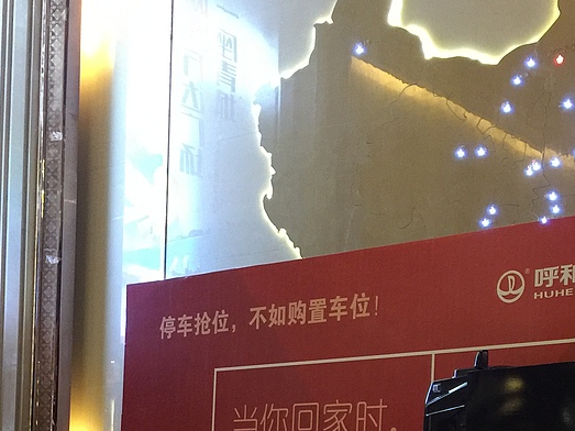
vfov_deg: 19.5
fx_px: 1179
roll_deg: -1.3
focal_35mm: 71
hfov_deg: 26.5
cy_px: 520
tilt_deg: +1.5
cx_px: 521
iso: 160
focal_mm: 4.15
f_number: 2.2
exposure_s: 1/8
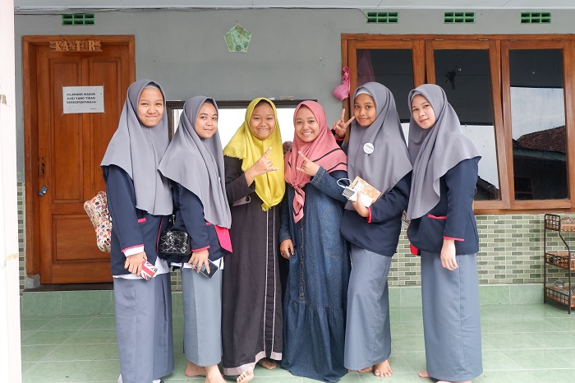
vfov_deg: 44.9
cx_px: 288
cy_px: 192
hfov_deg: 63.7
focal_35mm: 29
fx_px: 463
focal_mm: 19.2
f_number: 3.8
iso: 200
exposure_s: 1/140
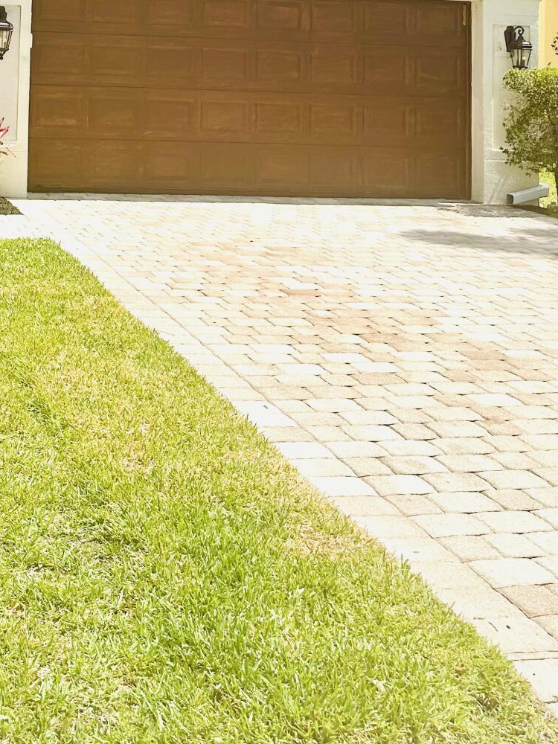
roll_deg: -0.4
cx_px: 14
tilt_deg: +1.5
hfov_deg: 28.6
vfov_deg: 36.0
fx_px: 1032
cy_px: 8
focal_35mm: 48
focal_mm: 6.86
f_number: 1.78
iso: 80
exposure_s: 1/5525
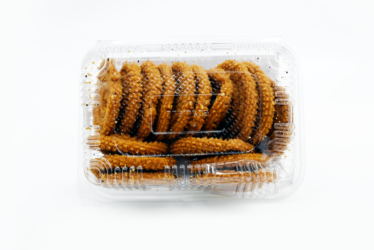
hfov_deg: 51.3
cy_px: 125
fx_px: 390
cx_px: 187
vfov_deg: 35.5
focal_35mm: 38
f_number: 5.6
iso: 140
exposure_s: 1/250
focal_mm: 25
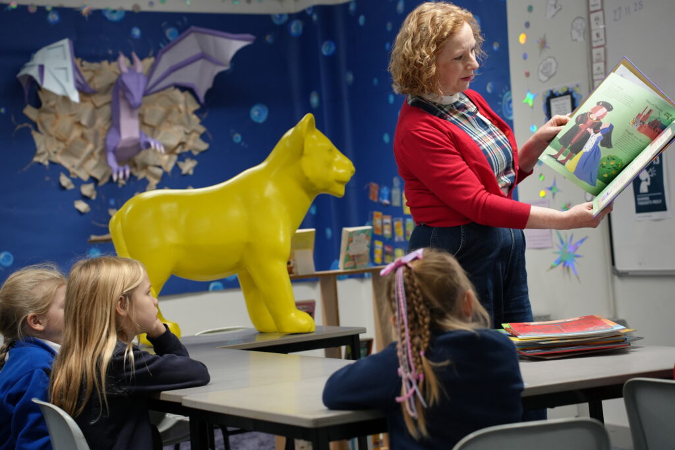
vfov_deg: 18.2
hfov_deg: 27.0
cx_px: 338
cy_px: 225
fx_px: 1406
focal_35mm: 75
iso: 1600
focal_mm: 75
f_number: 4
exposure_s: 1/160
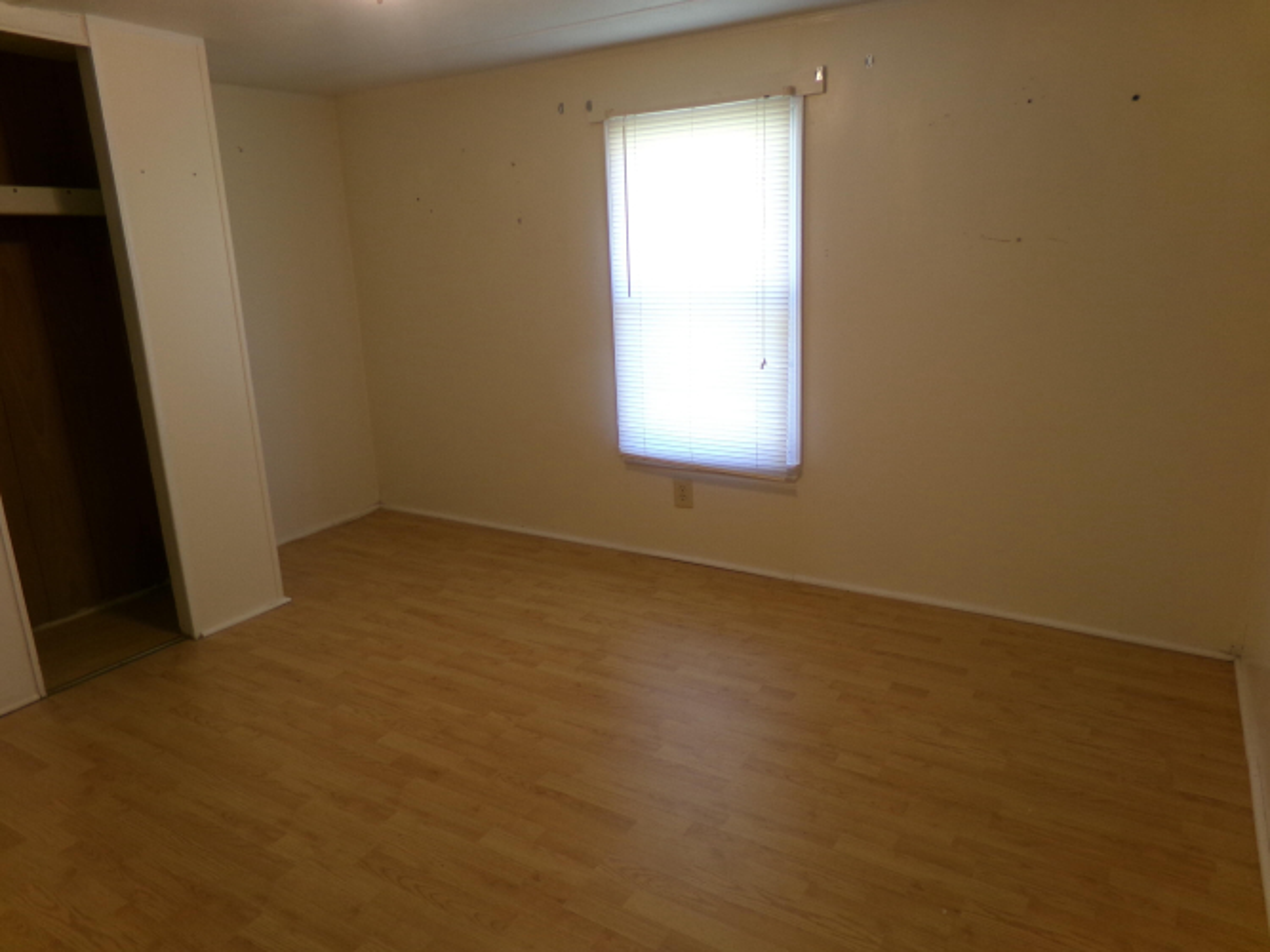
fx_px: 880
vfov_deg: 56.8
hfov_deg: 71.6
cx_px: 635
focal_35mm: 24
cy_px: 476
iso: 159
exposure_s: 1/34
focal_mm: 4.3
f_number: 3.7
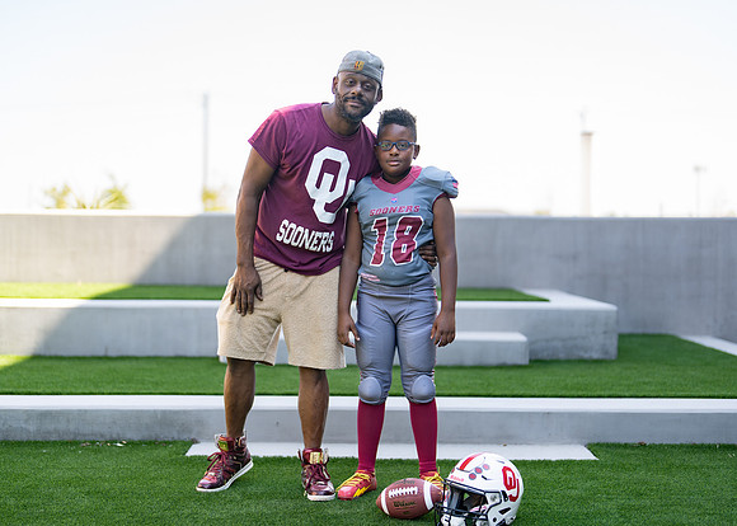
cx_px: 352
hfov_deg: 35.3
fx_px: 1157
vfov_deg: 25.6
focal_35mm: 55
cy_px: 261
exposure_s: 1/1250
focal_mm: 50
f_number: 1.2
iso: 100
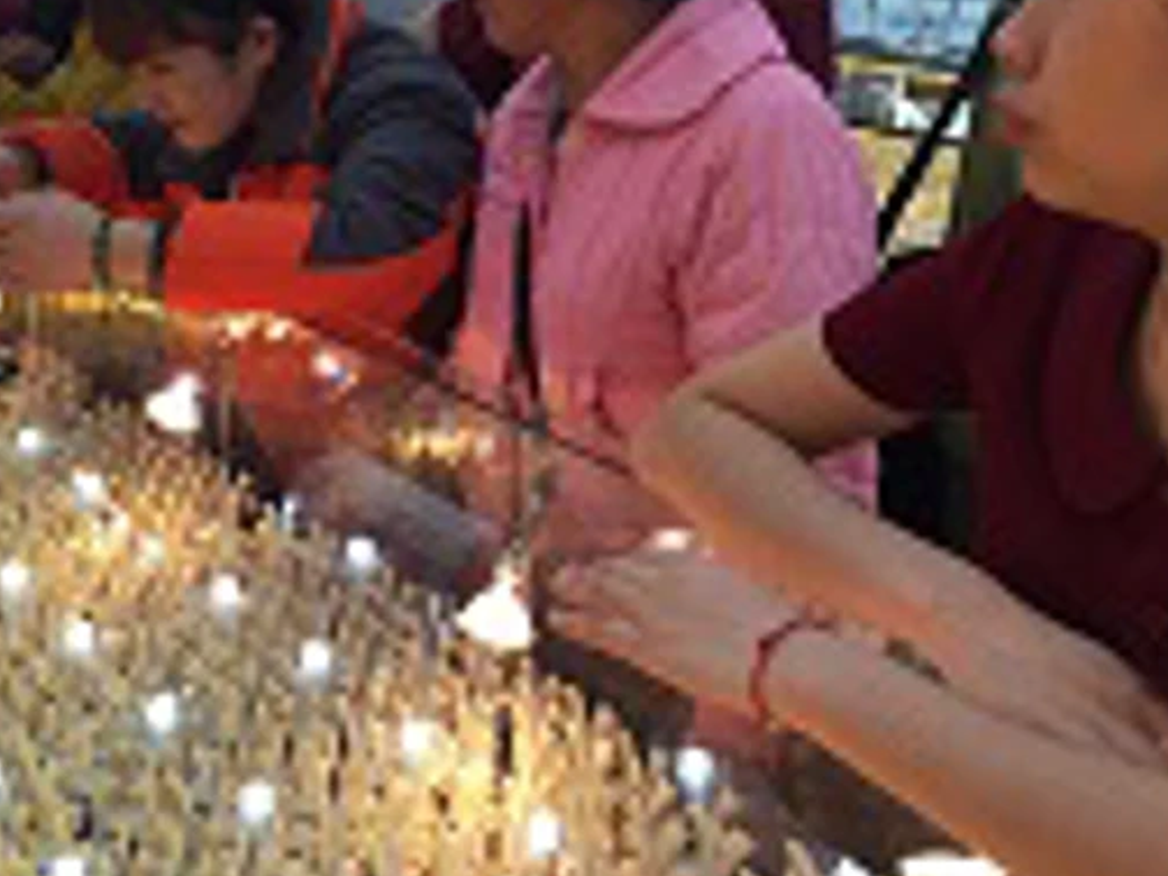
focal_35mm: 46
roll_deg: -1.3
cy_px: 256
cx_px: 343
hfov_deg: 40.5
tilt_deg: -15.2
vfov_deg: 31.1
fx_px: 1552
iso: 40
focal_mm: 4.15
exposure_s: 1/120
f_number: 2.2
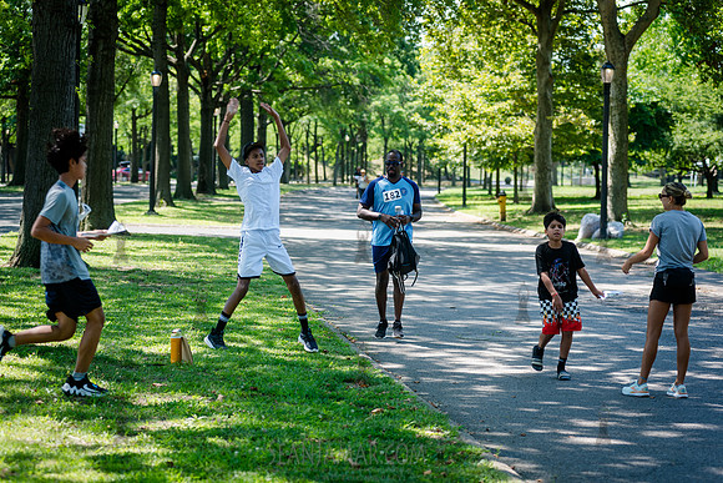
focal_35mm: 100
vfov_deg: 13.7
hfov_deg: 20.4
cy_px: 242
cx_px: 362
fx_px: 2009
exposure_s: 1/320
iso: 200
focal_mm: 100
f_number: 4
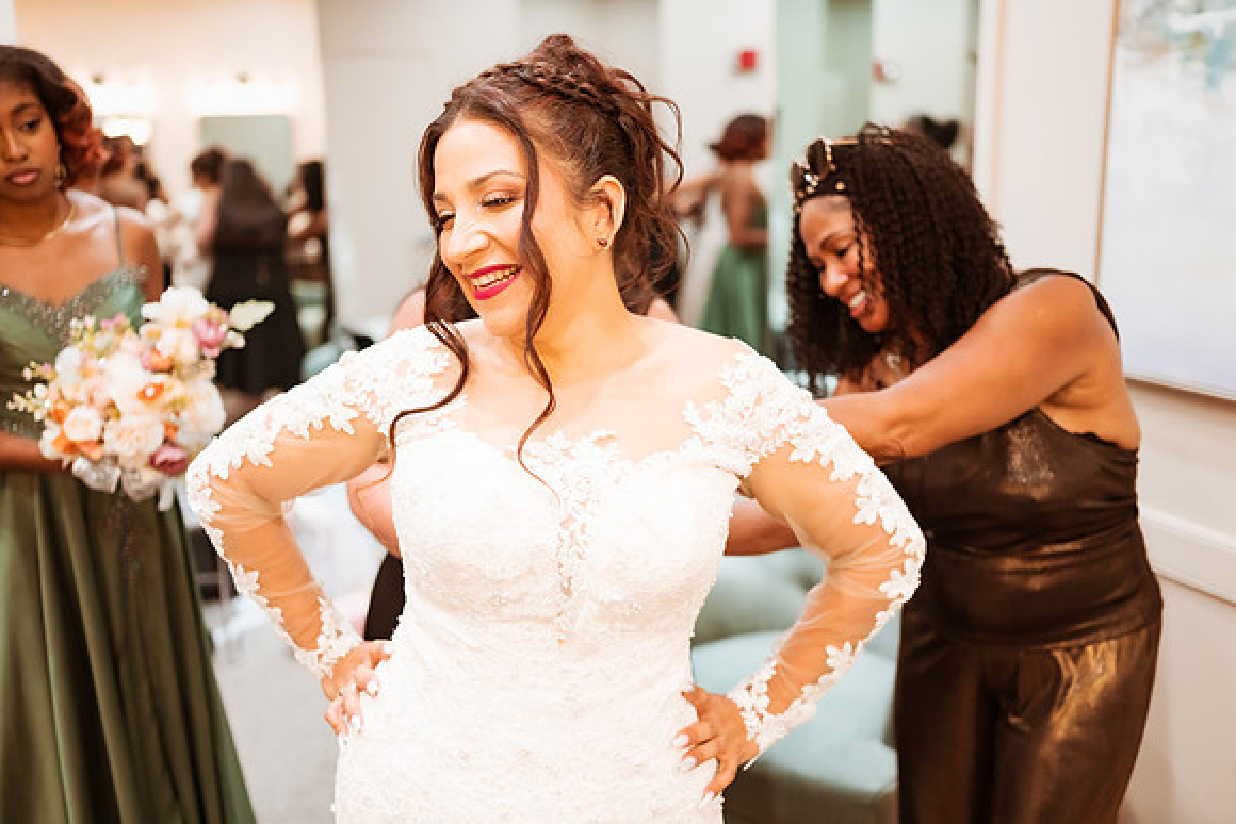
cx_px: 618
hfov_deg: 54.4
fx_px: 1202
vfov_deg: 37.9
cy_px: 412
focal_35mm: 35
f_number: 1.8
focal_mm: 35
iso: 1250
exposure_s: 1/400
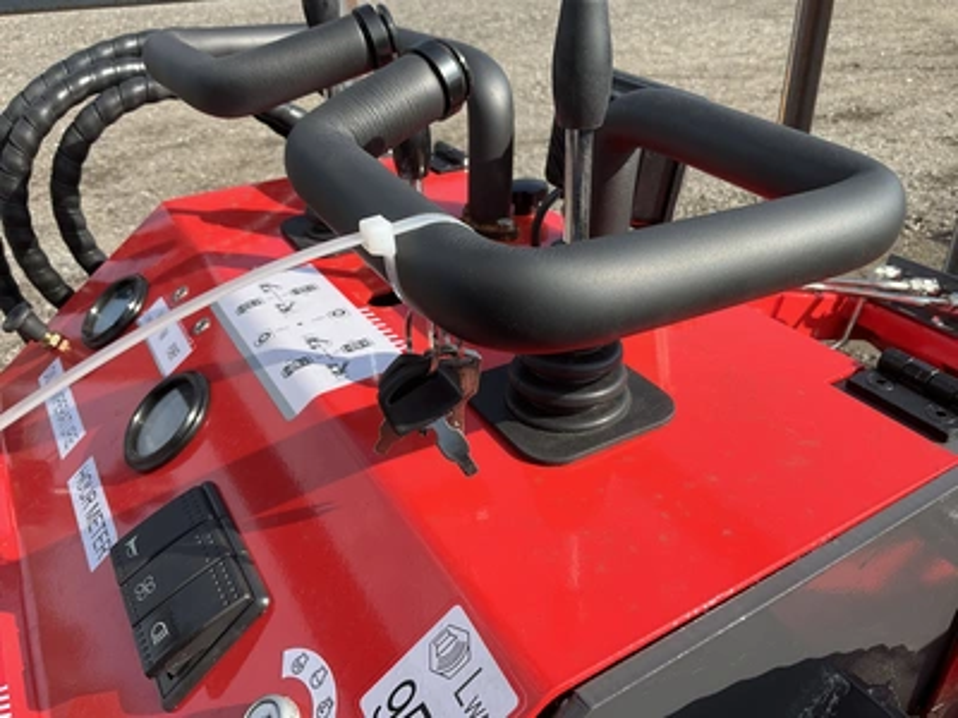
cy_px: 359
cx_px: 479
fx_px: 803
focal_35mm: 29
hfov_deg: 61.7
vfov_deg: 48.2
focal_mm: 3
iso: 25
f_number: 1.8
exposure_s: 1/898
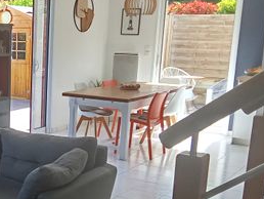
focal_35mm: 65
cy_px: 144
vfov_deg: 22.5
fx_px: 496
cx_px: -7
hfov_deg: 27.8
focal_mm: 2.78
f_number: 2
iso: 160
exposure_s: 1/100
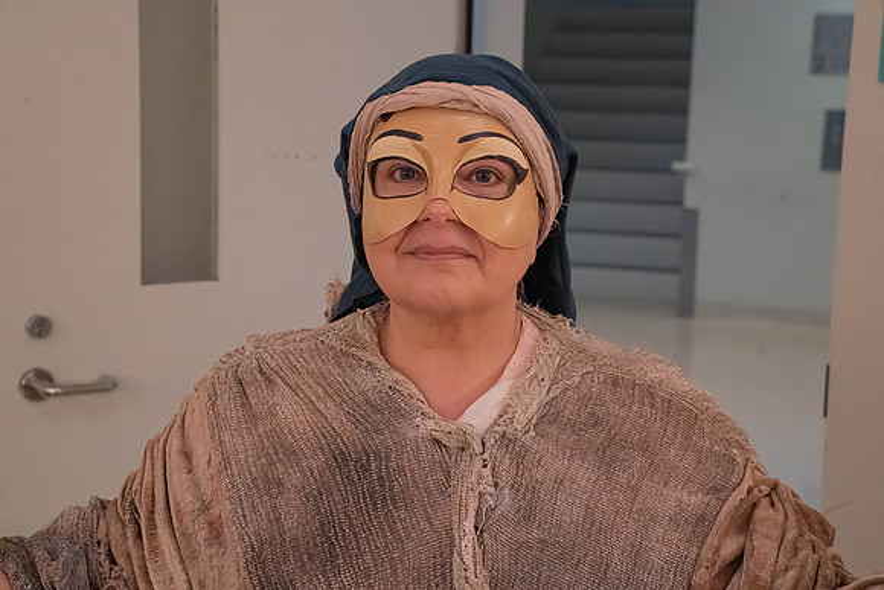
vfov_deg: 19.5
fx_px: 1719
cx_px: 442
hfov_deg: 28.8
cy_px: 295
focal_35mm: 70
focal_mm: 70
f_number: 9
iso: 16000
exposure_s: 1/500
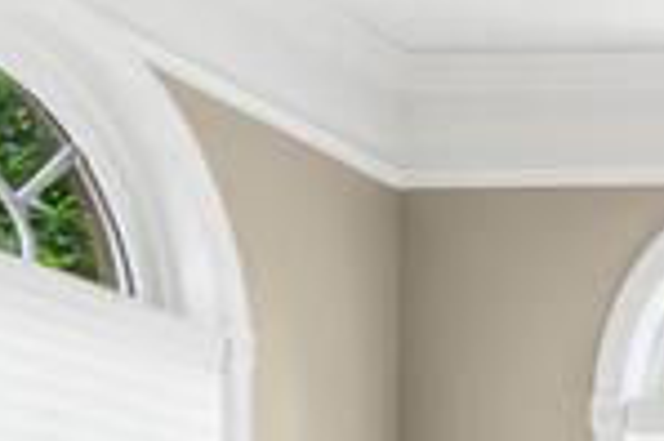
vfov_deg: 11.5
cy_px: 791
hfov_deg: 13.6
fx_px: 2027
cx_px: 1591
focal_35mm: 110
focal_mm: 16
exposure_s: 1/200
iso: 800
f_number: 5.6
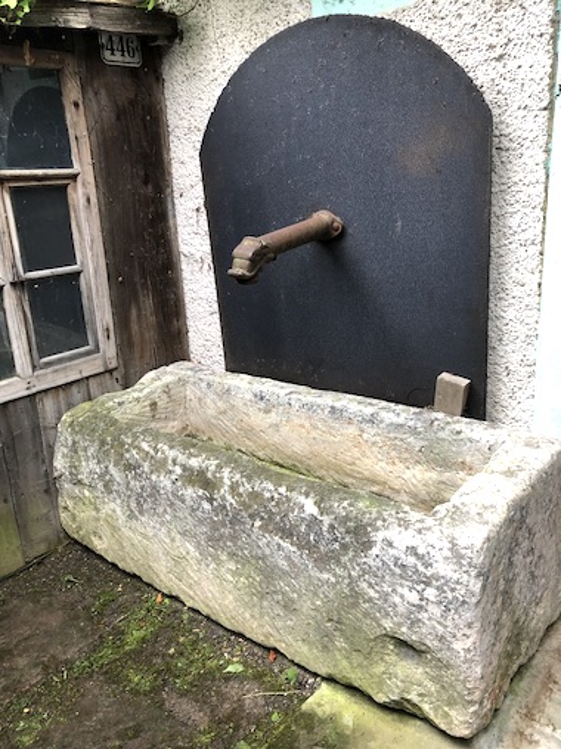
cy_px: 374
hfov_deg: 49.7
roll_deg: +3.5
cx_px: 280
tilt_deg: -16.6
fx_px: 605
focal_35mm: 28
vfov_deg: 63.5
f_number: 1.8
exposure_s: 1/30
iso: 32
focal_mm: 4
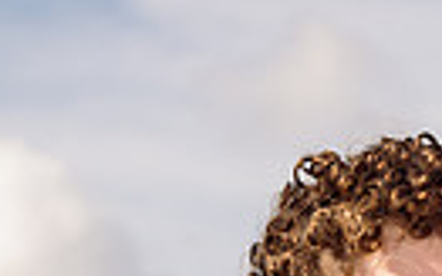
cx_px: 503
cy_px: 727
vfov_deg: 6.9
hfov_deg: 11.6
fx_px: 2145
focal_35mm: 178
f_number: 5
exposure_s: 1/250
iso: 50
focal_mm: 51
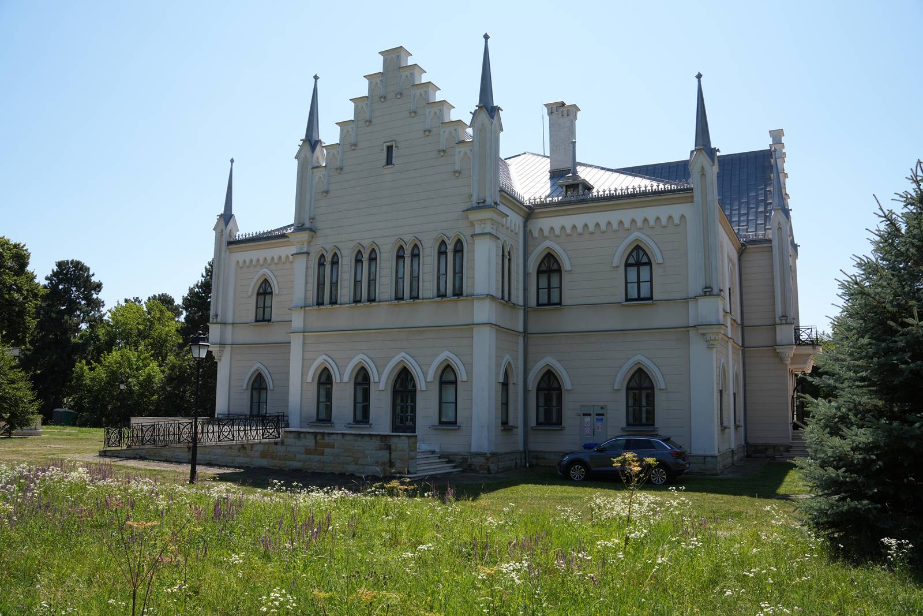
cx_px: 462
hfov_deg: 67.4
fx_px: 692
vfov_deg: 47.9
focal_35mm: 27
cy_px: 308
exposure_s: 1/160
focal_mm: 18
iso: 100
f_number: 9
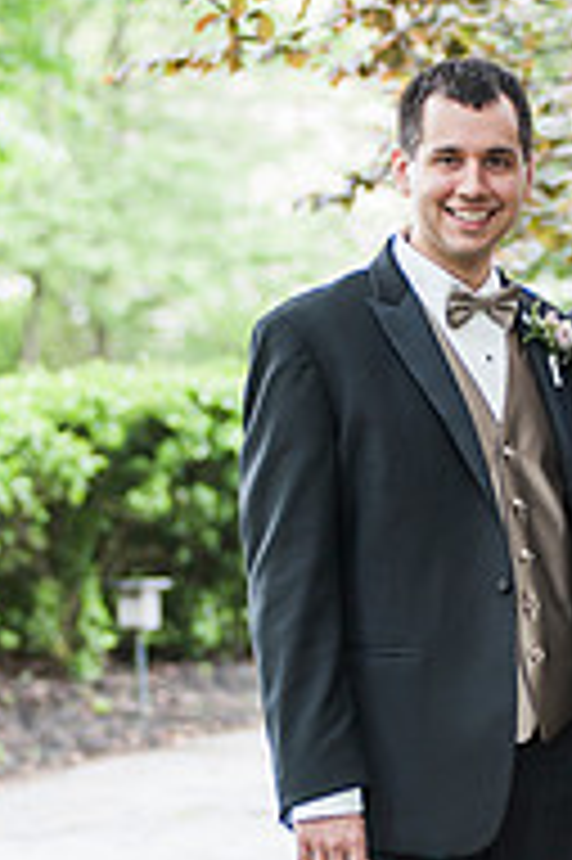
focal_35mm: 217
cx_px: 534
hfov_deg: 6.3
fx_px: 5181
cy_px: 599
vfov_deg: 9.5
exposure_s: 1/160
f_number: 2.8
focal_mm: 92
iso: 200
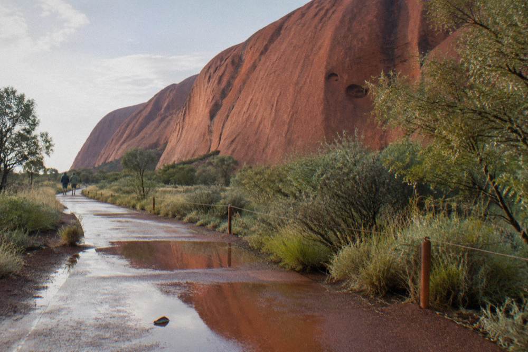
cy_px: 176
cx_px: 264
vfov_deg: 33.4
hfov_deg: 48.5
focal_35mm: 40
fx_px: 586
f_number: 11
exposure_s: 1/200
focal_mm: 40
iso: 400
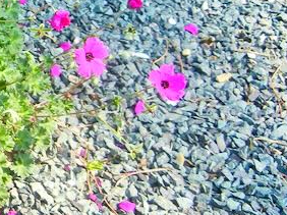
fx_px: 903
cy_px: -9
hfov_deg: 15.6
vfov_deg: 13.3
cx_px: -223
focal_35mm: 109
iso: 160
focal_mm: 5.4
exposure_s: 1/457
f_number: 3.5
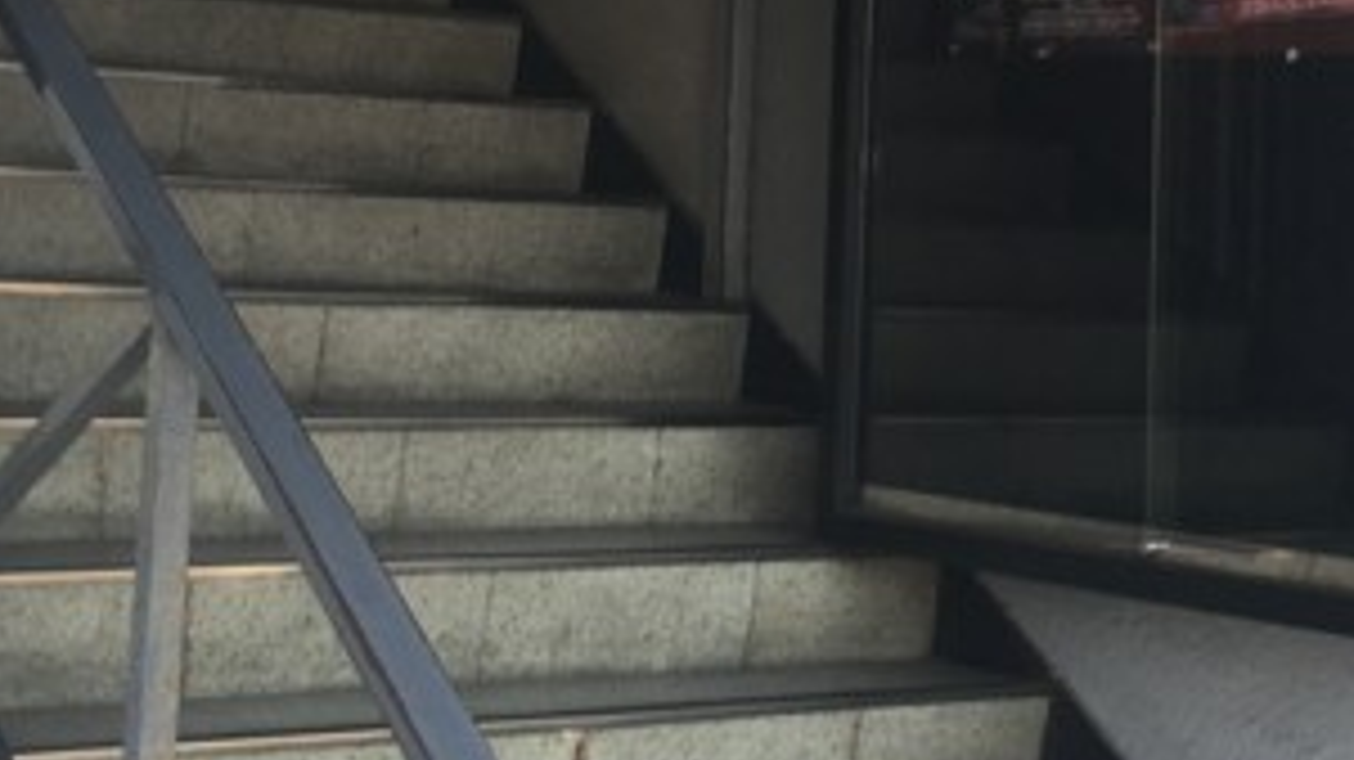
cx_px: 985
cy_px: -27
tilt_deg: +4.6
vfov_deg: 14.1
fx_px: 3014
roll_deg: -0.9
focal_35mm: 84
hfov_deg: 25.1
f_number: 2.2
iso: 25
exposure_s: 1/278
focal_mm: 4.15
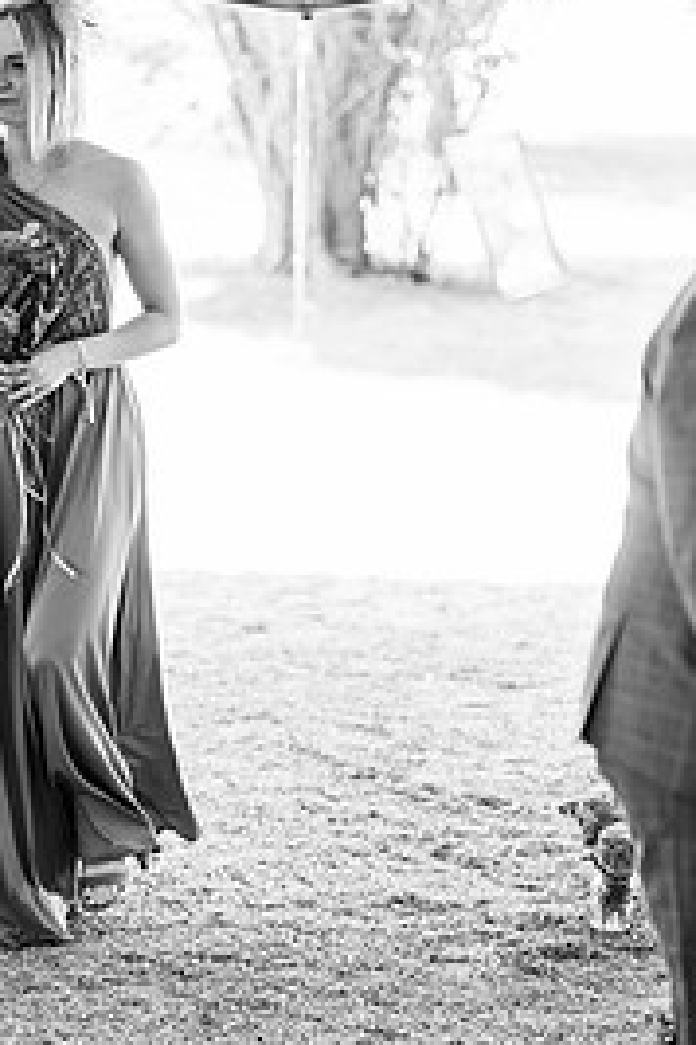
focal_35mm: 143
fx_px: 4147
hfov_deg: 9.6
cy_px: 697
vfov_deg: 14.3
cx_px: 123
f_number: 1.8
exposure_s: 1/200
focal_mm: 85
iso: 100
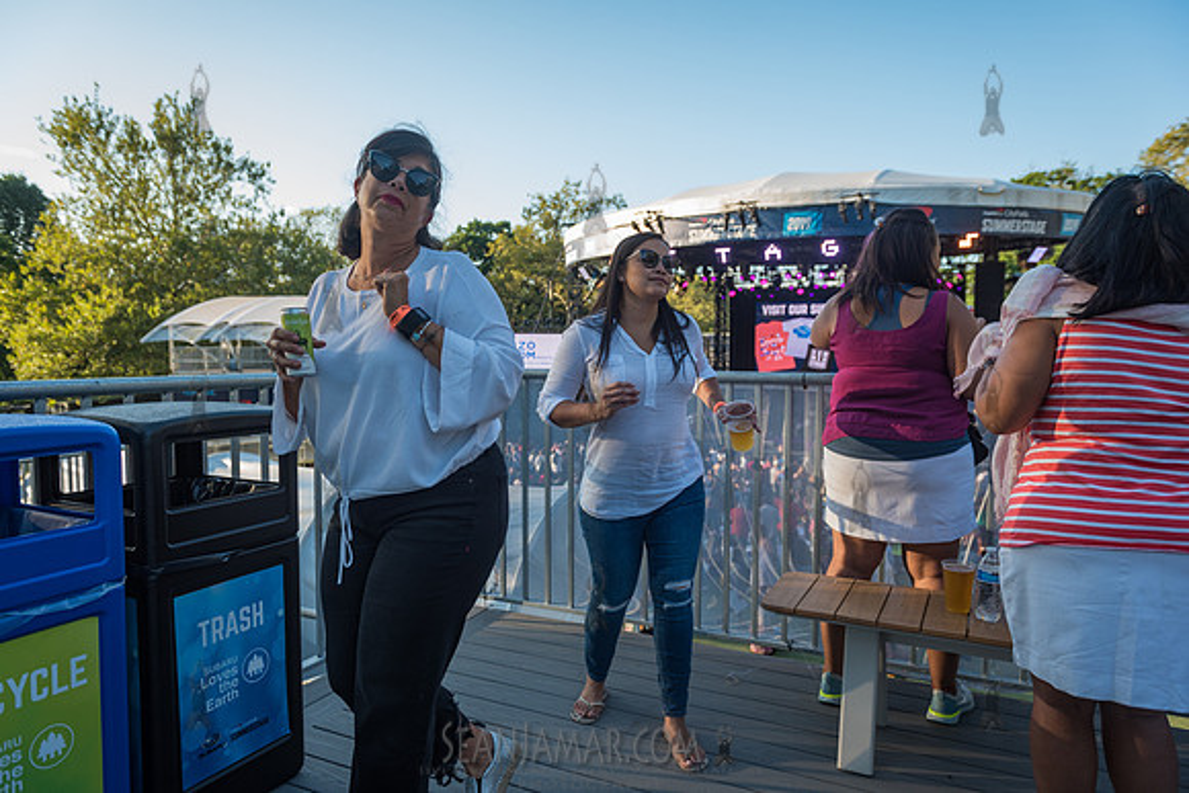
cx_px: 594
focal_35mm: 24
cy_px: 396
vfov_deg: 53.2
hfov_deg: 73.7
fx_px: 793
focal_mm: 24
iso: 200
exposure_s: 1/400
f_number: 4
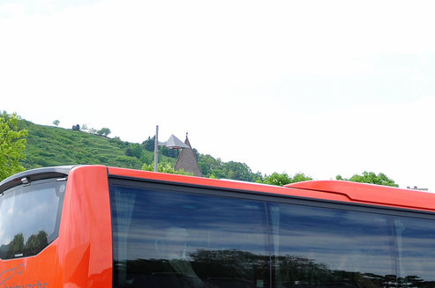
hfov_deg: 21.7
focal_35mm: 91
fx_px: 1100
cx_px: 416
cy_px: 269
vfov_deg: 14.8
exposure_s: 1/500
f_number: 4
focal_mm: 25
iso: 200
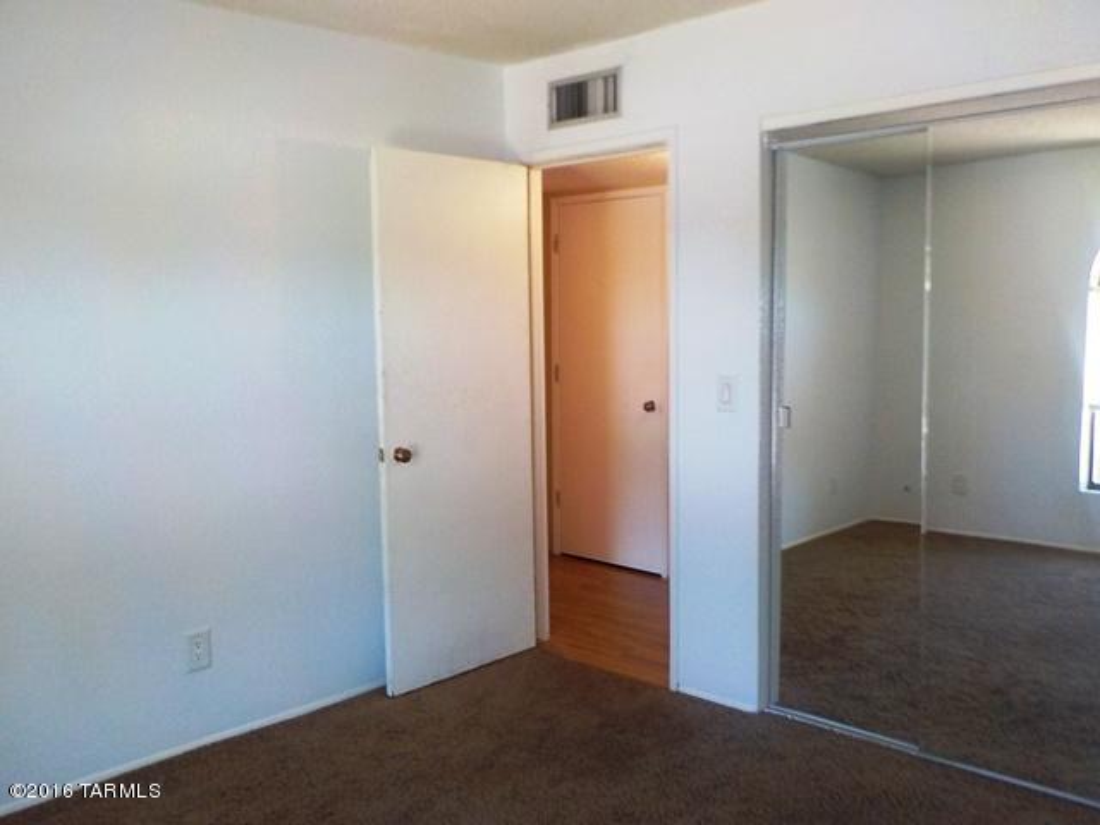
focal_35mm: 30
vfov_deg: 46.8
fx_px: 953
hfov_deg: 60.0
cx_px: 550
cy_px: 412
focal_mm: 4.1
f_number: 3.3
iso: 280
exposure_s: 1/30
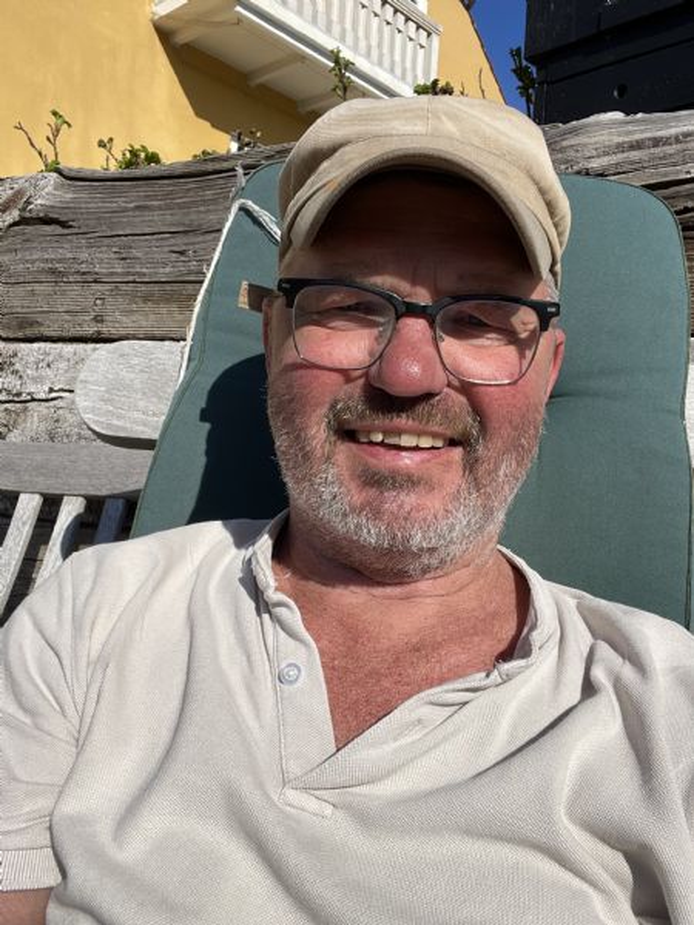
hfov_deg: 46.8
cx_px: 347
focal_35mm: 30
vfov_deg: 60.0
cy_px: 462
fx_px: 802
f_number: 2.2
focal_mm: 2.71
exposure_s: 1/1018
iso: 25
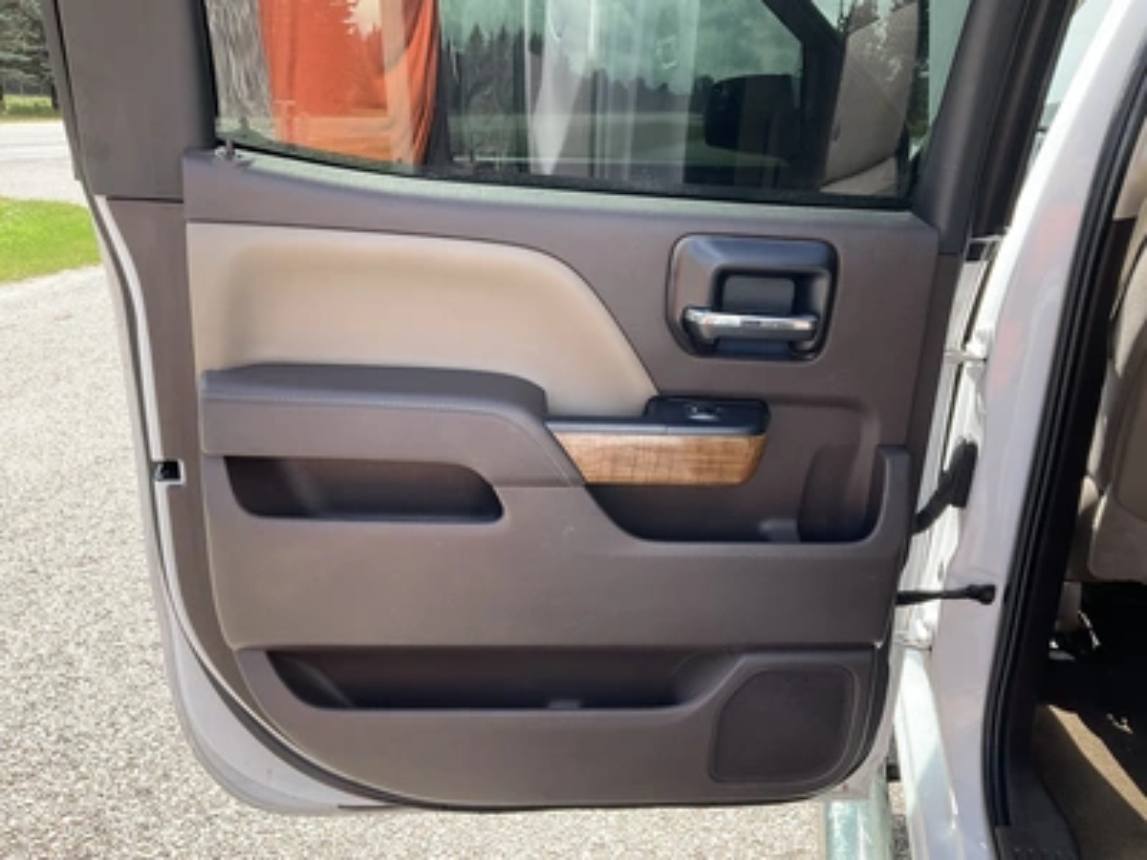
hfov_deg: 61.7
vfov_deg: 48.2
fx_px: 961
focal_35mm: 29
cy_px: 430
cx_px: 574
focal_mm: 3
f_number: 1.8
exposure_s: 1/360
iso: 25
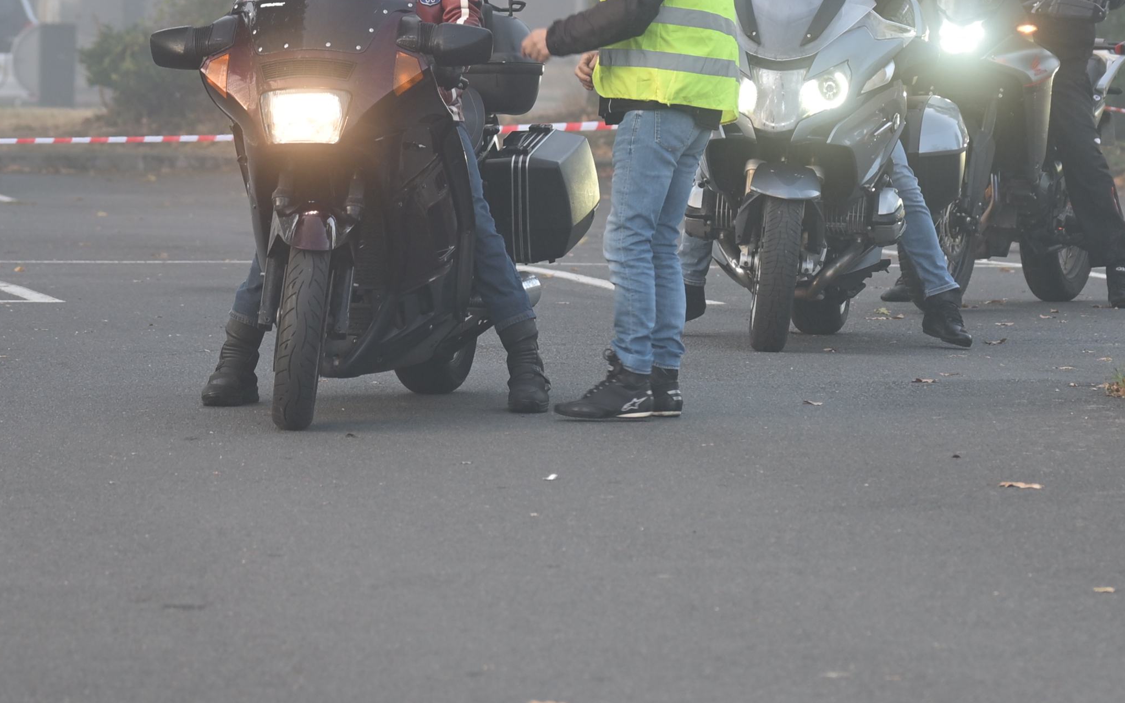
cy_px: 74
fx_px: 7911
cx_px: 834
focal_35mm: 258
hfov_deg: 8.1
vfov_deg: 5.1
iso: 110
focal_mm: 87
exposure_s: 1/125
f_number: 2.7
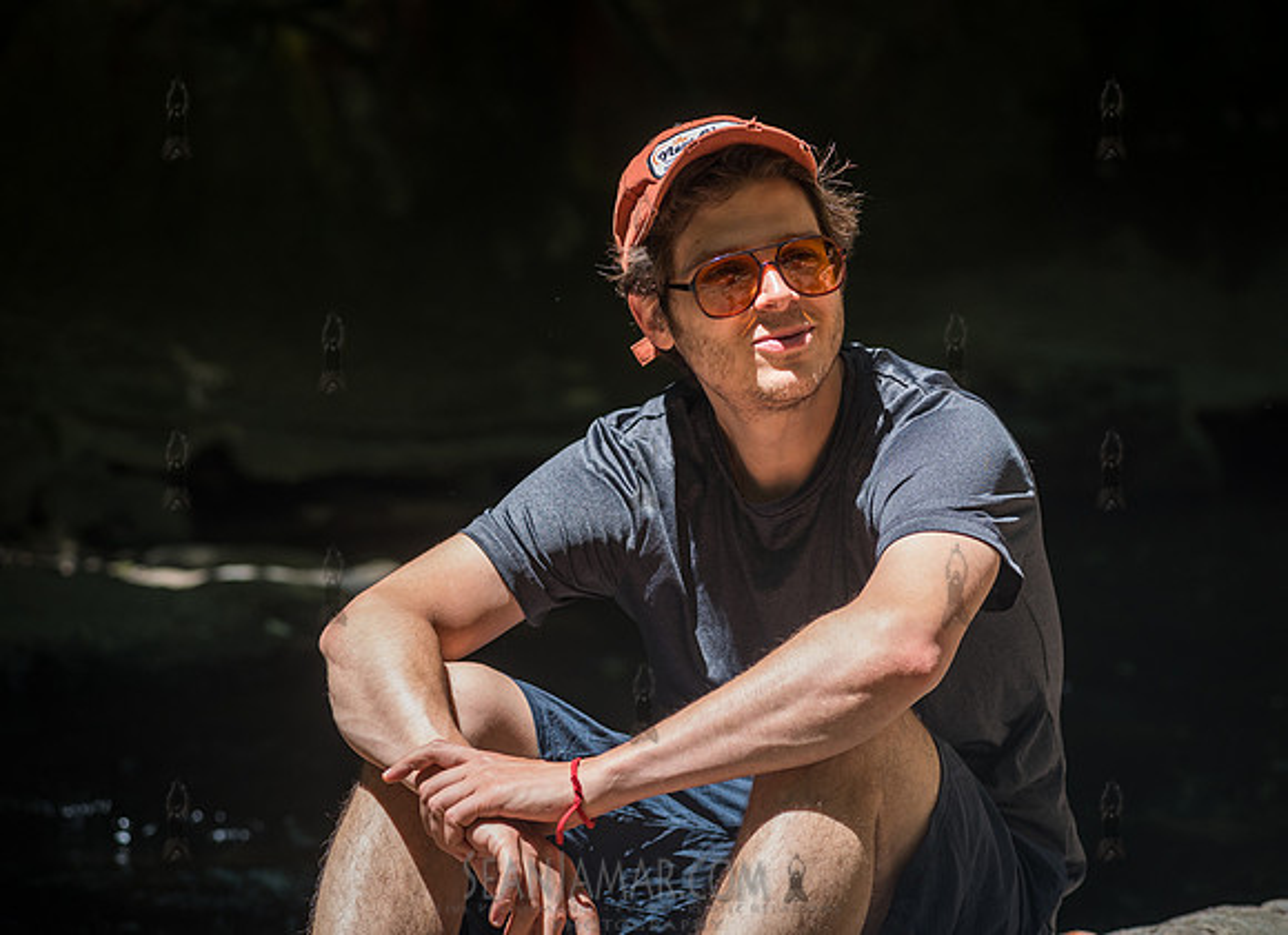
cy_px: 425
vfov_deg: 11.2
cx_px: 763
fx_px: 4752
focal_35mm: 129
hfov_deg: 15.4
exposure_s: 1/800
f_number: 5
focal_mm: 112
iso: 250
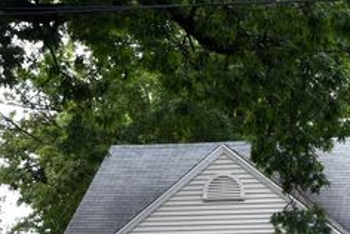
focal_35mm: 106
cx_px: 273
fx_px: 1032
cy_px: 241
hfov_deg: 19.1
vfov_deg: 12.8
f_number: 8
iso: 400
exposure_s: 1/250
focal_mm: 50
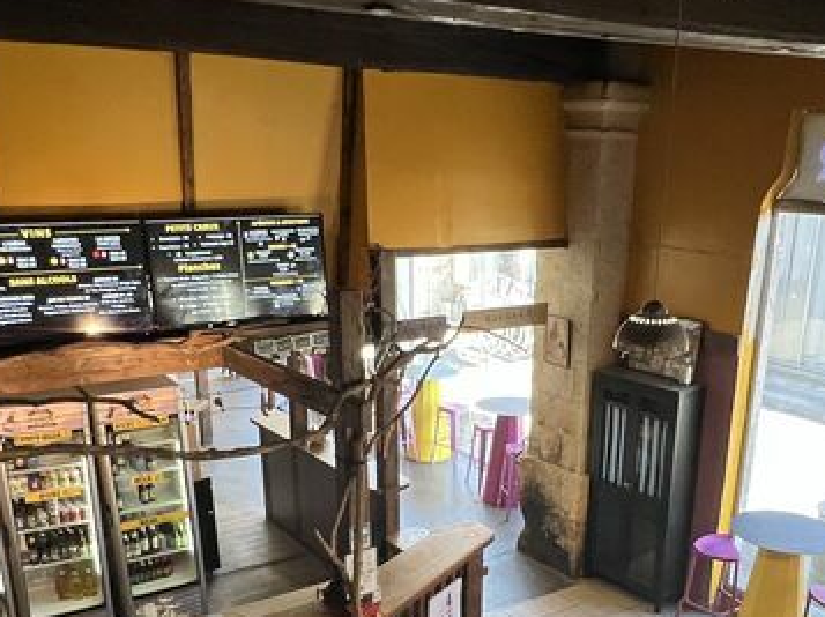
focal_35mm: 35
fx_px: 833
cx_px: 490
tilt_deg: -19.4
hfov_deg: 52.4
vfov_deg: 39.2
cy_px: 483
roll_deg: -1.9
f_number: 1.8
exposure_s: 1/65
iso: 250
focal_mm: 1.57
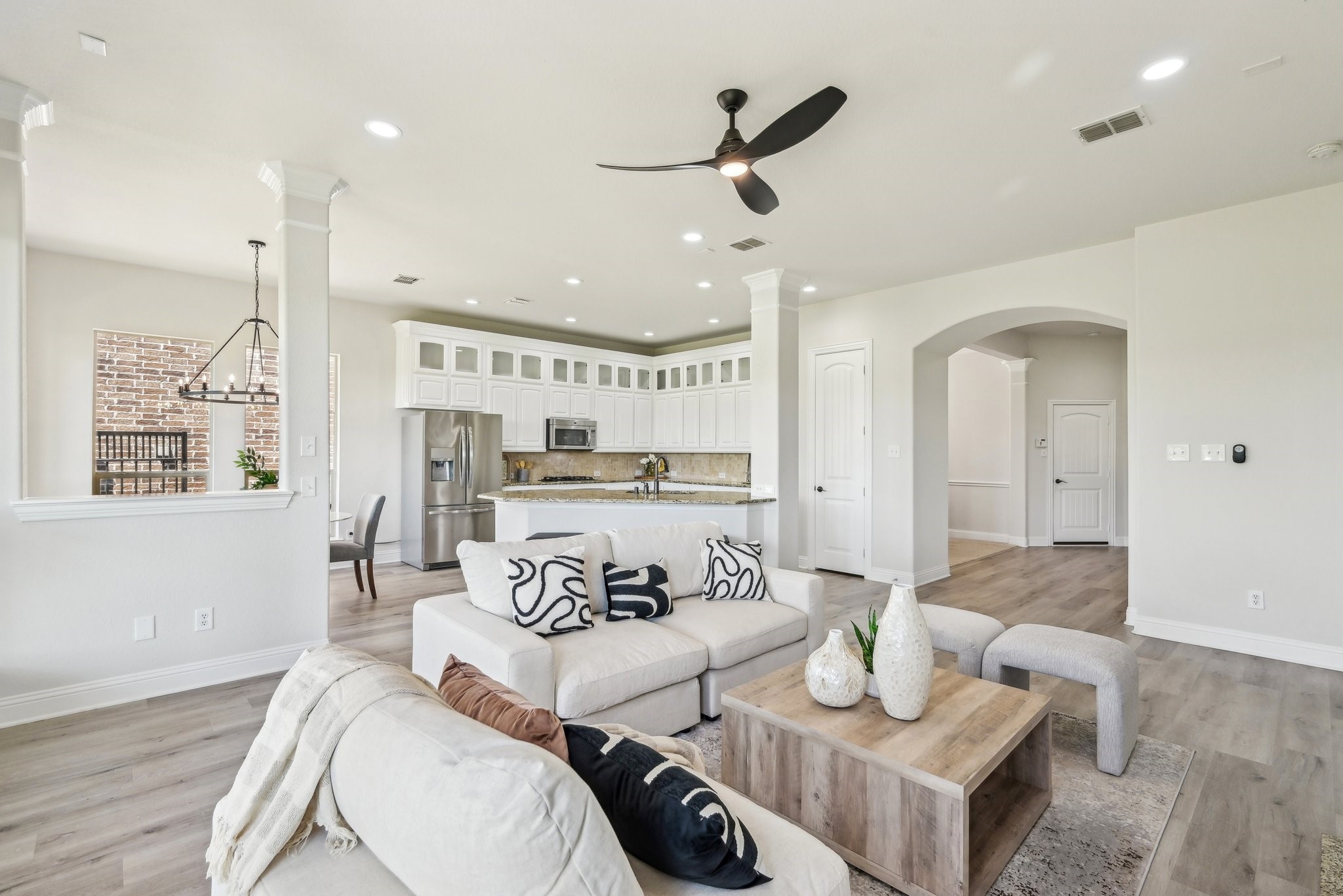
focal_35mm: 16
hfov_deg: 96.7
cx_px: 672
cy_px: 448
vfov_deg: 73.8
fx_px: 597
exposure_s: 1/60
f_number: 8
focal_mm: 16
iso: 400
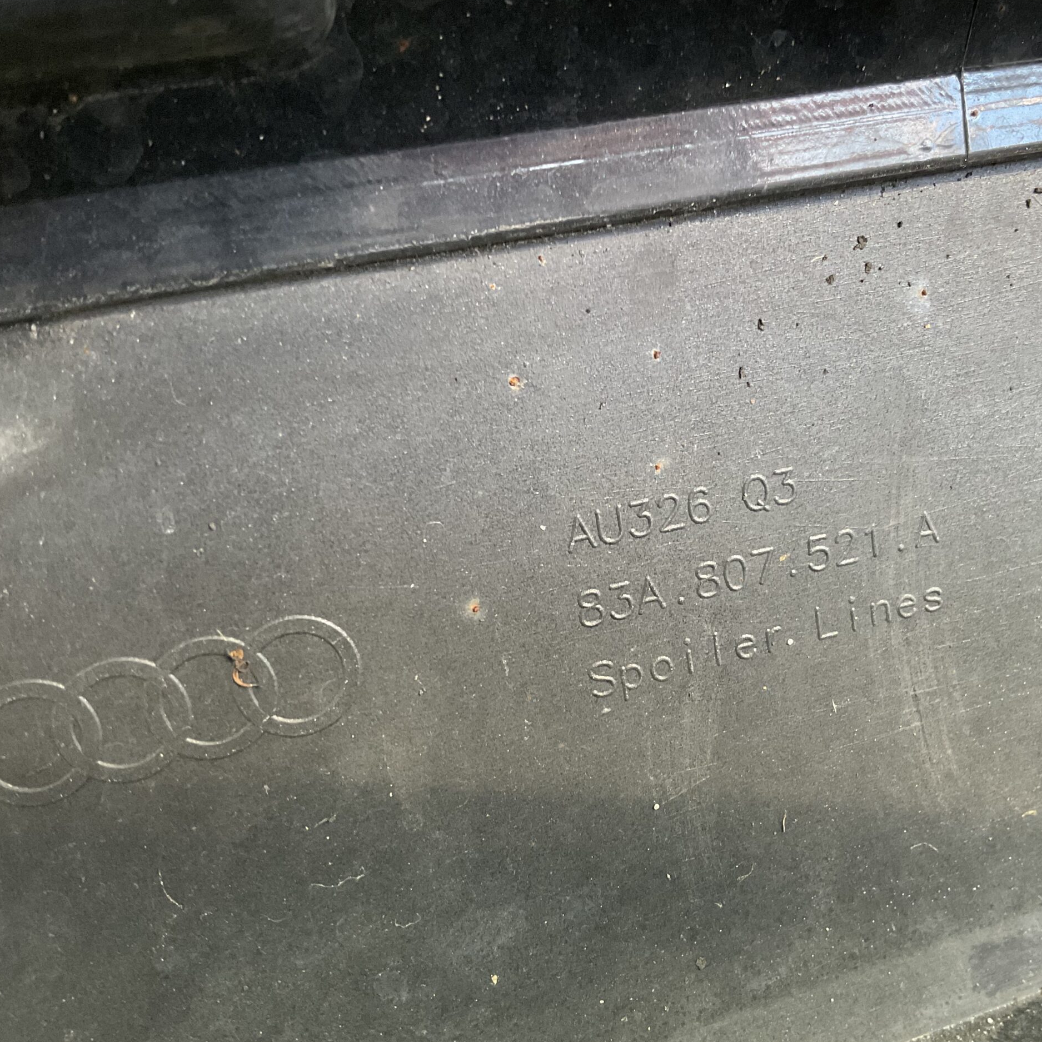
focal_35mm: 35
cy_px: 525
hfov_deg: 46.9
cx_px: 635
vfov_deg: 47.2
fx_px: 1192
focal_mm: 3
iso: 200
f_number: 1.8
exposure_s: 1/50
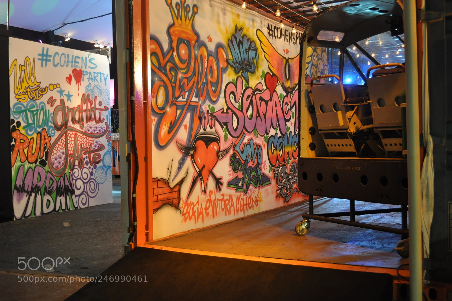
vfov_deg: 31.8
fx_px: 527
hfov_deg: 46.4
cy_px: 150
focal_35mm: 42
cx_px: 226
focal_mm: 28
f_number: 4.5
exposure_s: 1/5
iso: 800
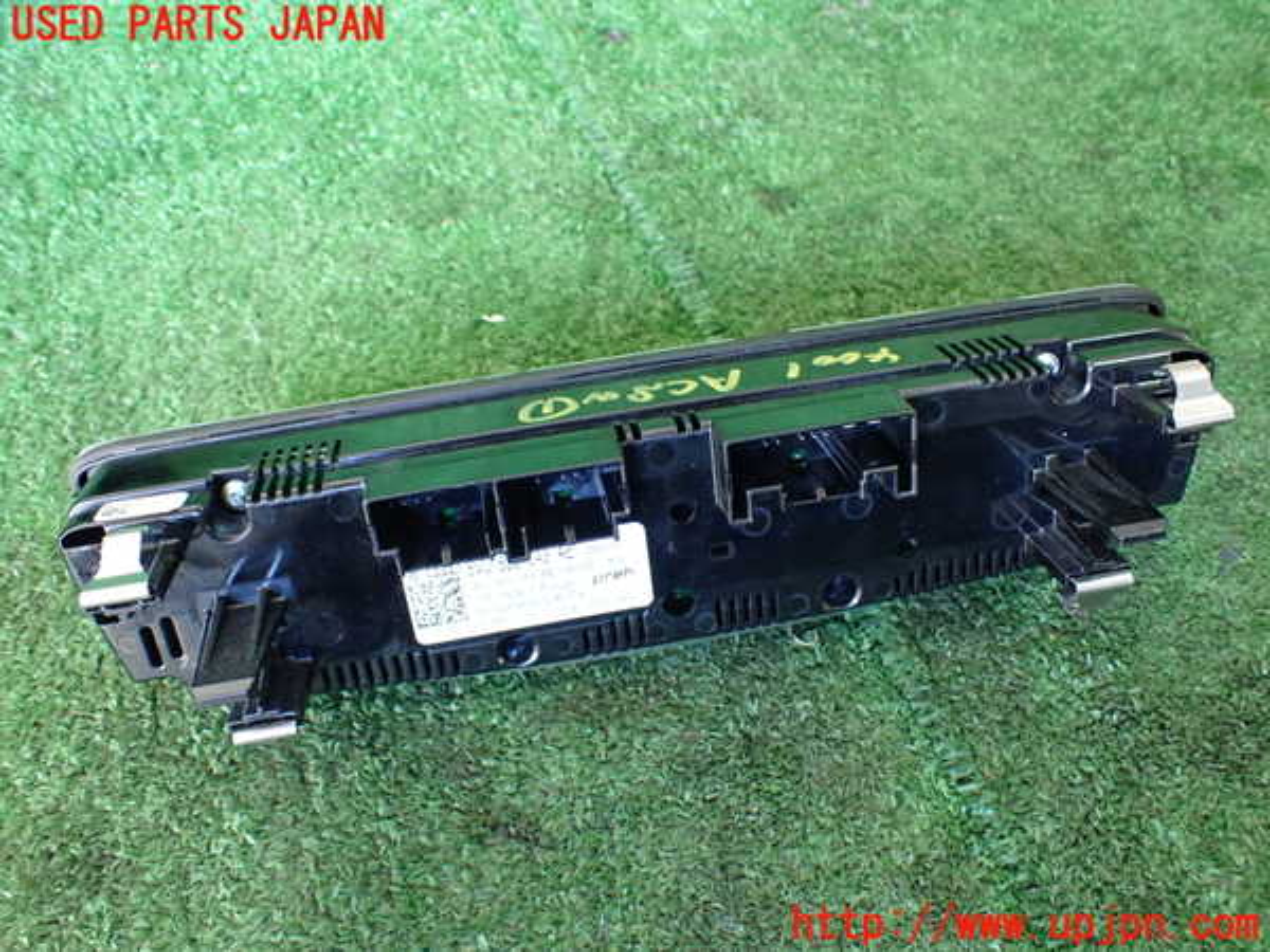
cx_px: 635
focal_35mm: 30
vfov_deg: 46.8
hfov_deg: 60.0
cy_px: 476
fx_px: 1101
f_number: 2.3
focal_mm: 5.4
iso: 800
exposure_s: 1/60
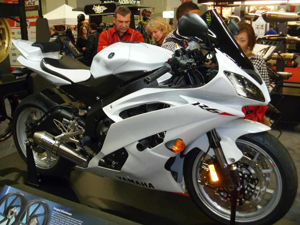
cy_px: 112
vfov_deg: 40.7
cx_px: 150
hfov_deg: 52.6
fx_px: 303
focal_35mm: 35
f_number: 3.5
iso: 400
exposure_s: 1/30
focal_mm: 6.3
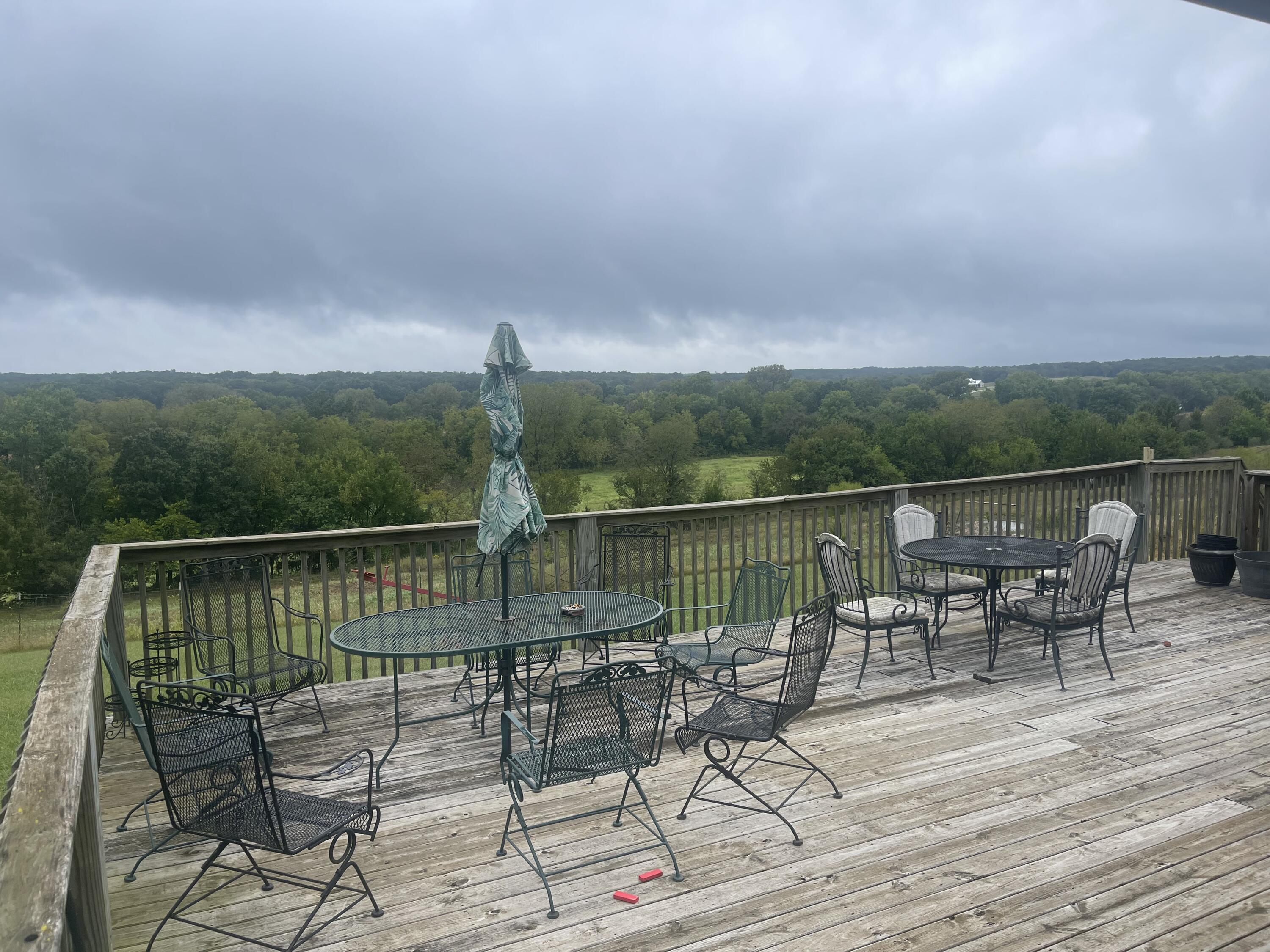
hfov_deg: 69.4
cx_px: 635
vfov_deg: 54.9
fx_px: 917
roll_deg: +0.9
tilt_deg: -6.0
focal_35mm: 25
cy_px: 476
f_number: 1.6
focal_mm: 5.1
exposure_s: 1/842
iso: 32
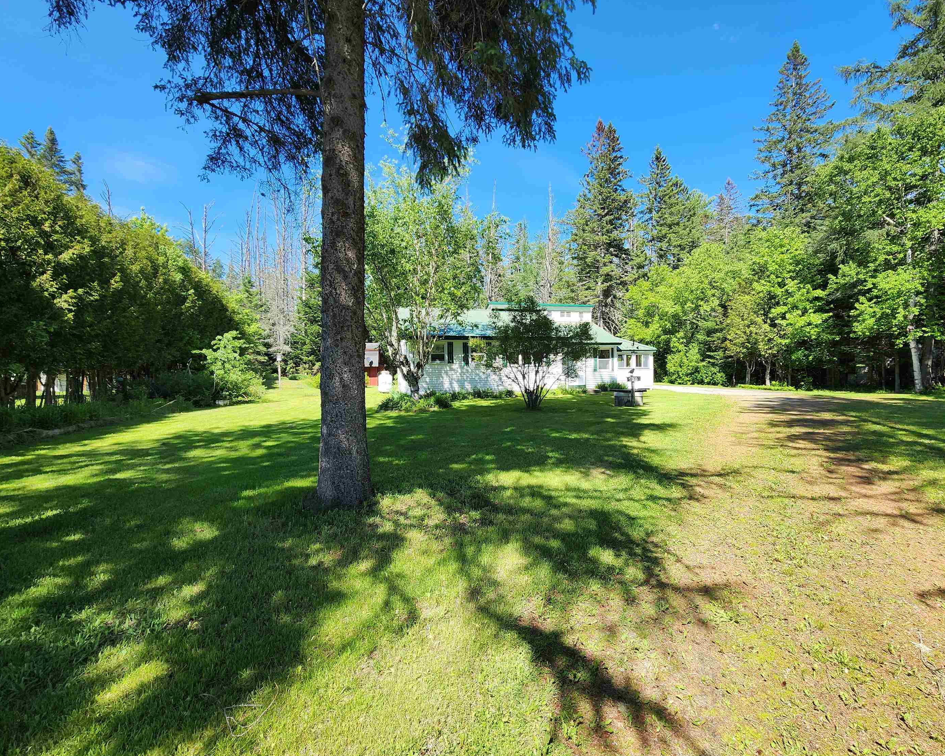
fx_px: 392
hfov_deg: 100.4
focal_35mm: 14
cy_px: 385
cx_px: 514
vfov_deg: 88.0
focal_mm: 2.2
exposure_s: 1/738
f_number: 2.2
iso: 50
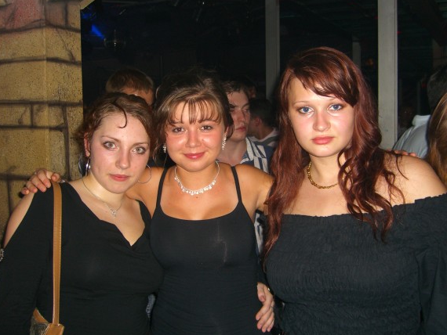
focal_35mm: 40
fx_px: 517
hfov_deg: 46.8
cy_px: 170
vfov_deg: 36.0
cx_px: 231
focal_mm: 7.9
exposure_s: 1/60
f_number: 2.8
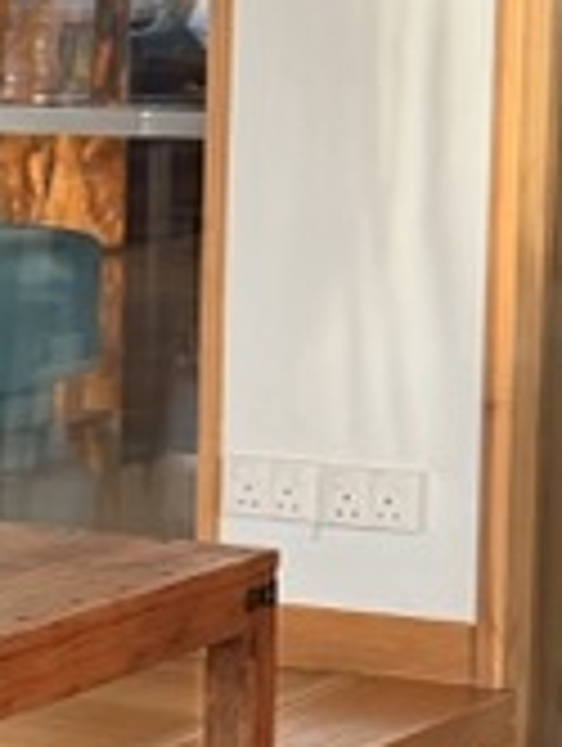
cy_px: 302
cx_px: -881
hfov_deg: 7.4
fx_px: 3994
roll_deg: +0.0
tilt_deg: -7.6
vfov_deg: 10.7
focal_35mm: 185
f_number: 1.78
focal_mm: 6.76
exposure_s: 1/100
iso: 125
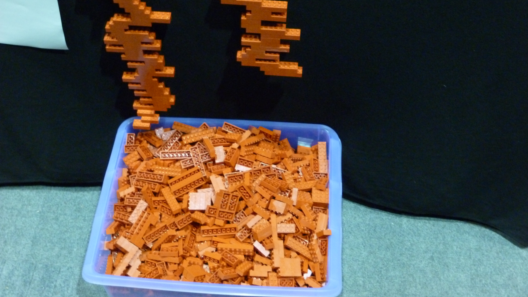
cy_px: 105
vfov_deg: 22.6
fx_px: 742
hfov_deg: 39.2
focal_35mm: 53
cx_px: 265
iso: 640
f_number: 4
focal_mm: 8.6
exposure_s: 1/4
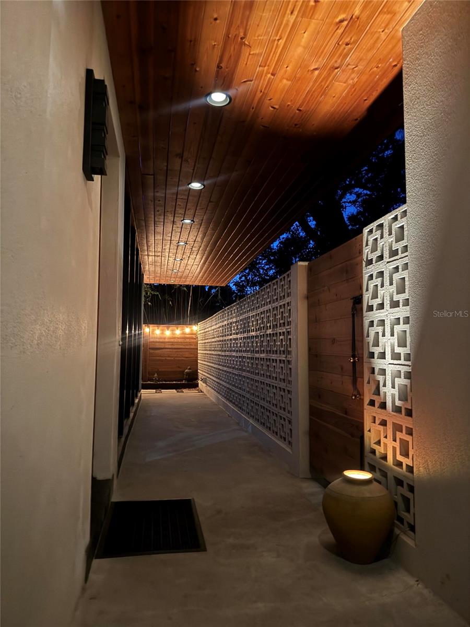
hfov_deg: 56.8
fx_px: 434
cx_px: 235
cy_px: 314
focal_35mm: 24
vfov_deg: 71.6
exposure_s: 1/9
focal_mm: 6.76
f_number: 1.78
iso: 1250
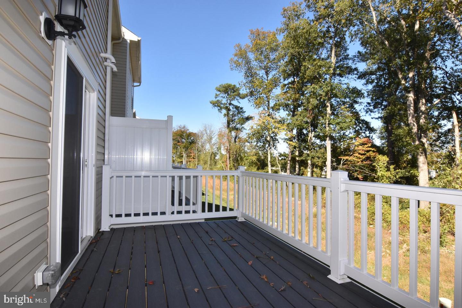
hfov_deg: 90.0
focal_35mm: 18
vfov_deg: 67.5
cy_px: 154
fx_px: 231
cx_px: 231
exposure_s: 1/200
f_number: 22
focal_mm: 12
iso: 800
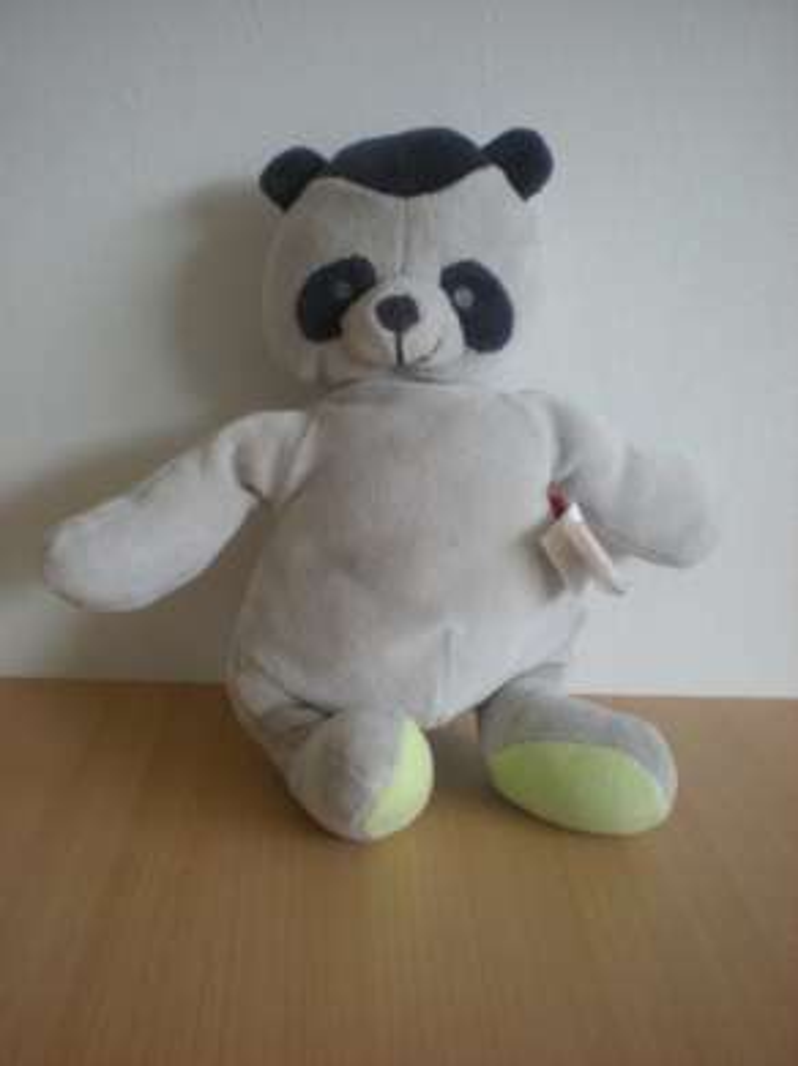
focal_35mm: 38
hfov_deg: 37.7
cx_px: 399
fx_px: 1169
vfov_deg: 49.0
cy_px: 533
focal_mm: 6.3
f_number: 3.1
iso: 200
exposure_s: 1/51.8
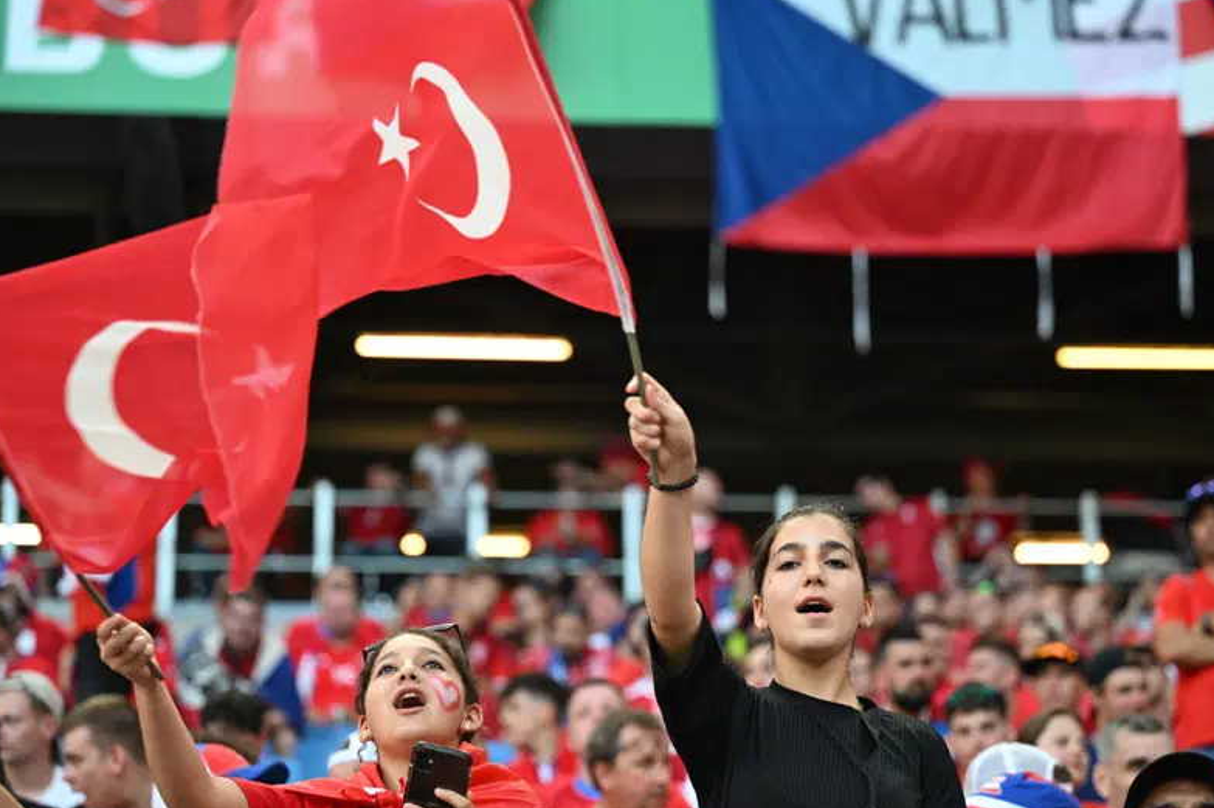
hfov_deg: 18.8
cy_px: 413
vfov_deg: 12.5
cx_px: 620
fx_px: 3673
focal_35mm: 109
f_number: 2.8
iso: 640
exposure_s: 1/320
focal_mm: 97
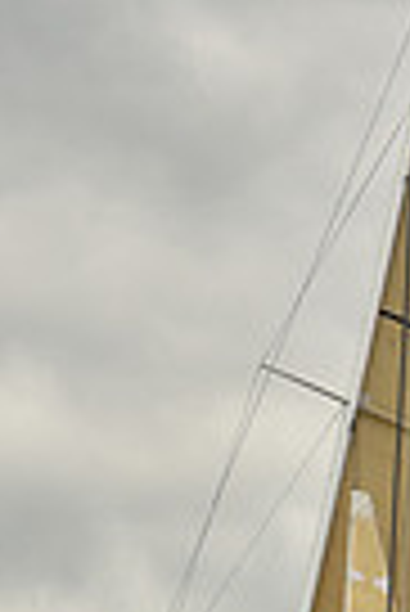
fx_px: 5095
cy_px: 760
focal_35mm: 299
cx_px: 182
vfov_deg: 6.8
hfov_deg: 4.6
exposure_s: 1/800
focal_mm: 70
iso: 320
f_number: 13
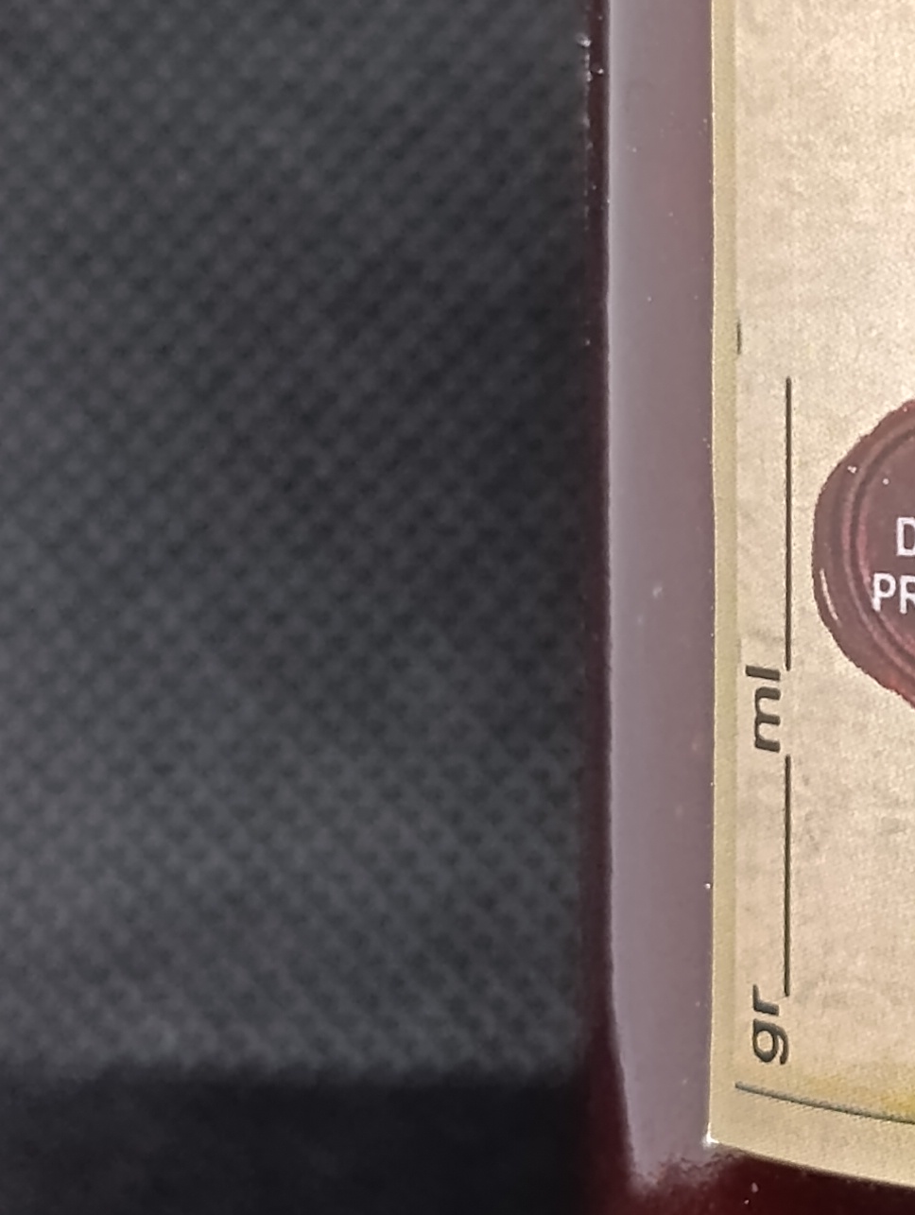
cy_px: 534
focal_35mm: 146
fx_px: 5131
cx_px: 1407
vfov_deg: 13.5
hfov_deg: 9.9
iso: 949
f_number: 1.65
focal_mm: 6.11
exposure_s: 1/100
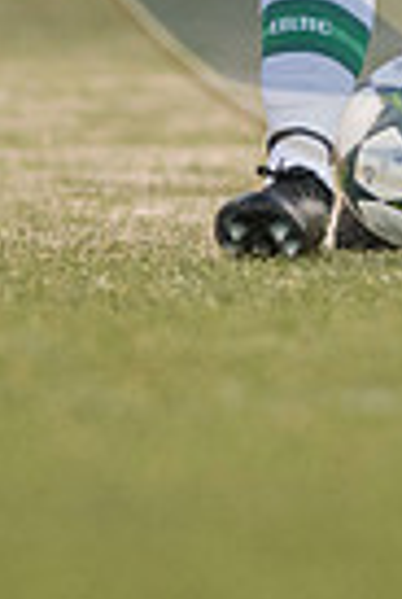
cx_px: 542
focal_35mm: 1473
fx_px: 24547
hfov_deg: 0.9
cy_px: -376
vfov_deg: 1.4
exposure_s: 1/1000
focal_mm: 300
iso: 1100
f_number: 2.8
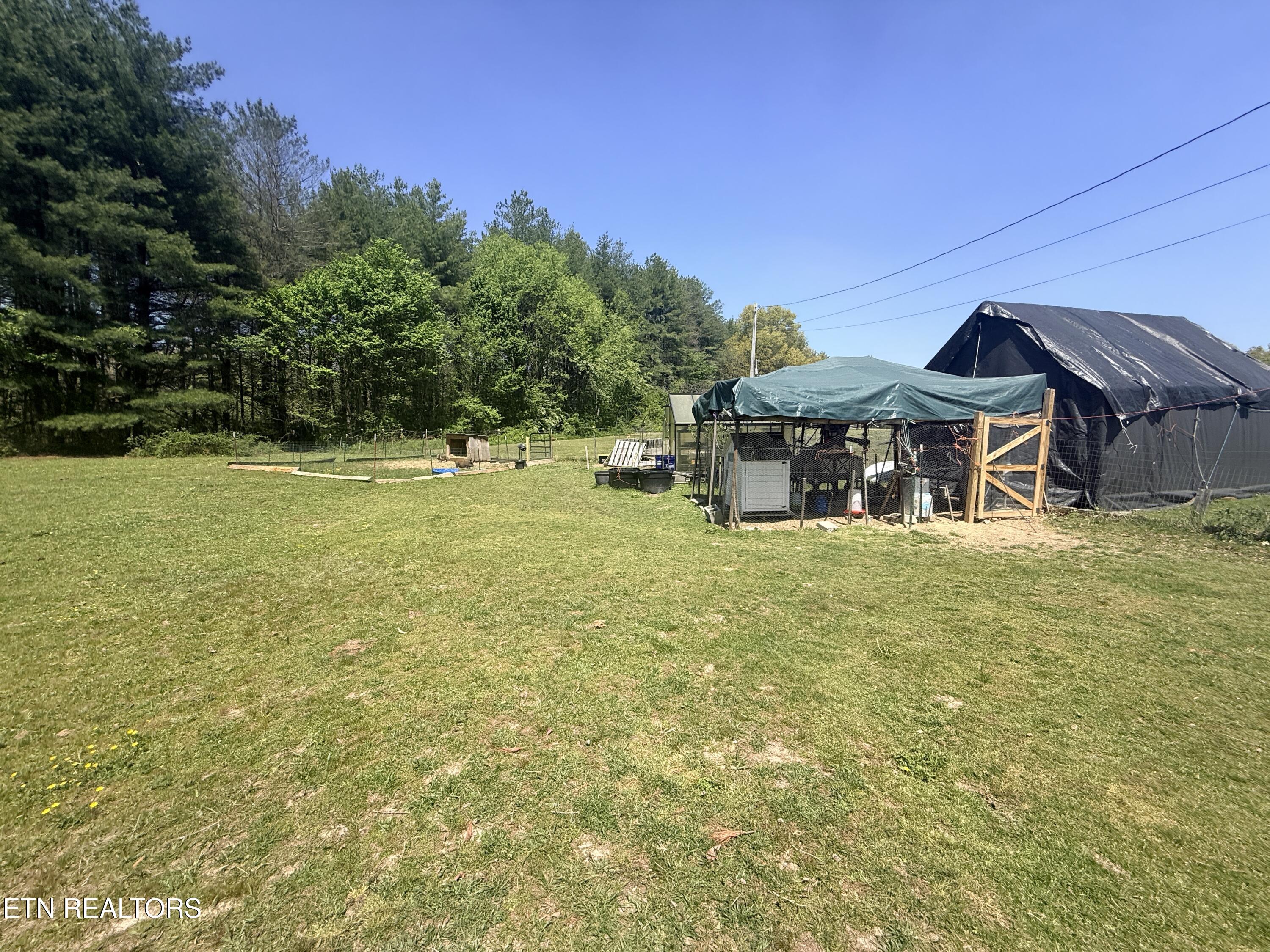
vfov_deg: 85.7
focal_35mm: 14
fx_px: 514
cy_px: 476
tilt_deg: +1.9
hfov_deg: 102.1
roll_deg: -0.6
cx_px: 635
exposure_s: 1/1368
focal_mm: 2.22
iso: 50
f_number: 2.2
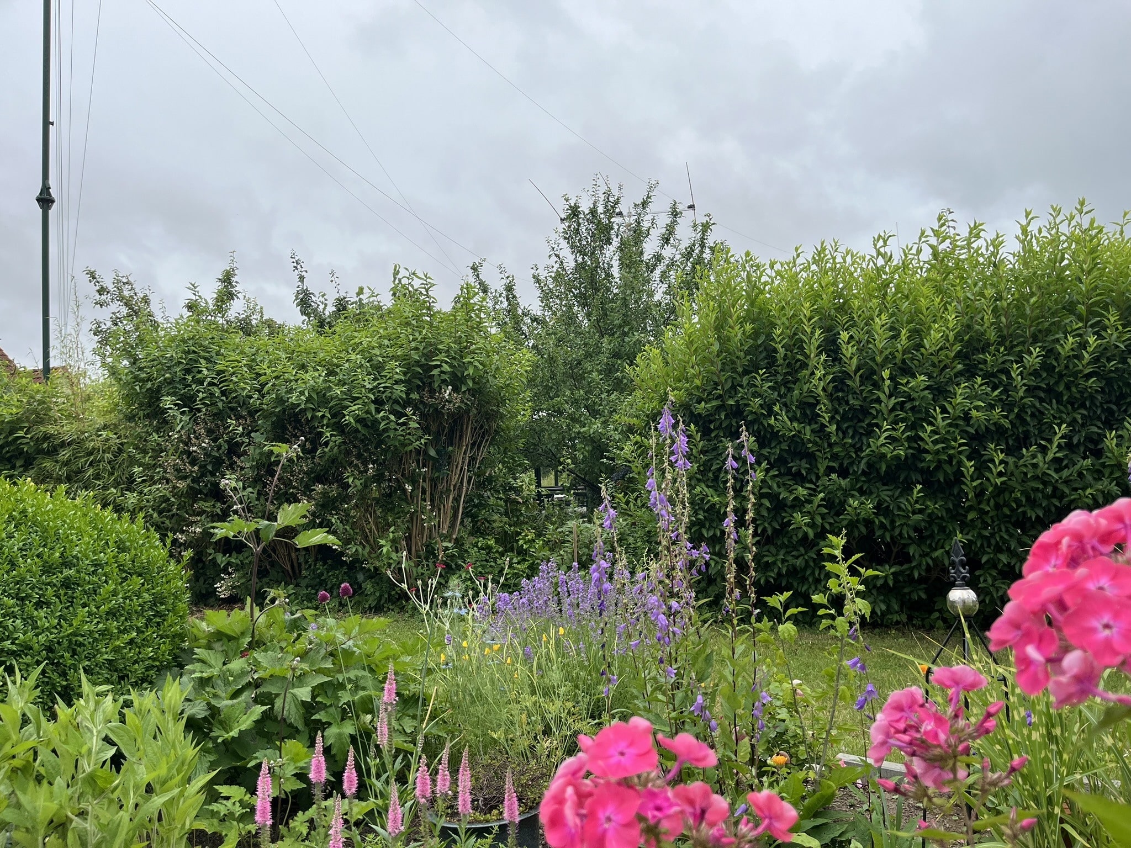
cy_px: 424
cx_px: 566
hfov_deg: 67.3
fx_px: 849
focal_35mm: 26
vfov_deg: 53.1
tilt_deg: +2.4
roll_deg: +2.8
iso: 50
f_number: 1.6
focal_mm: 5.1
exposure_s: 1/1186
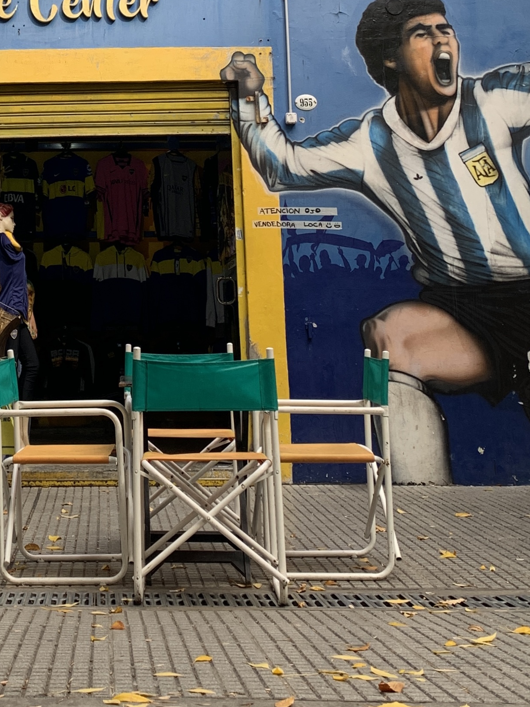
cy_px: 62
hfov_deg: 23.3
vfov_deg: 30.2
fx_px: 1245
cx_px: 31
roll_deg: +1.1
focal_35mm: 61
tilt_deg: +14.2
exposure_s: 1/322
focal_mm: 4.25
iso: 25
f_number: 1.8
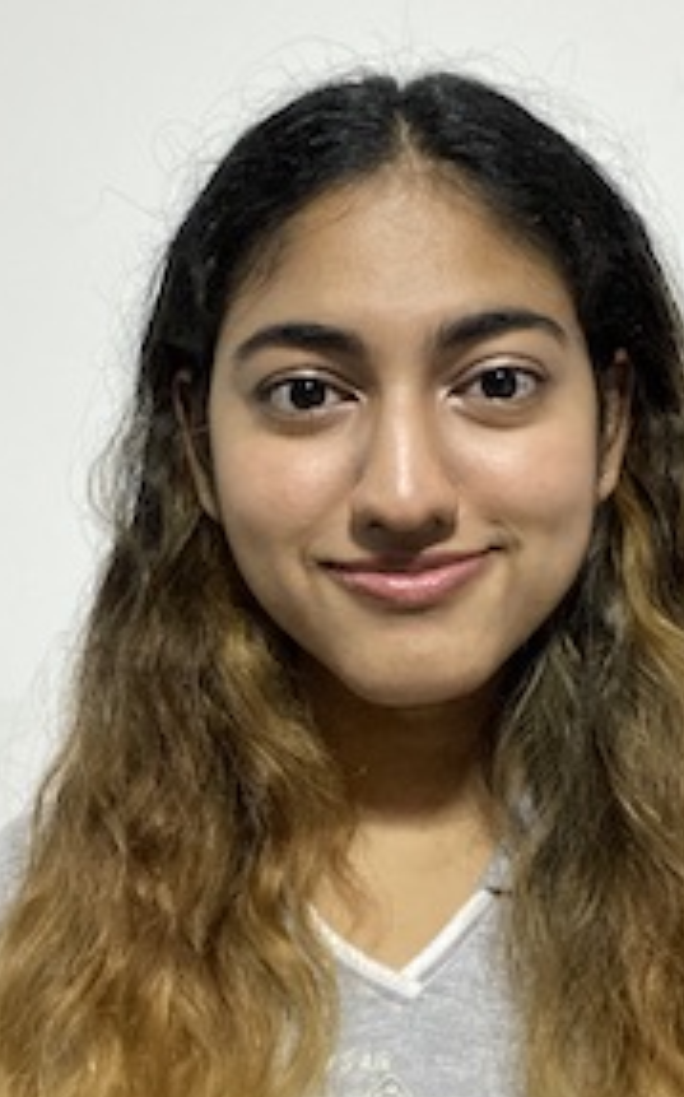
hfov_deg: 33.4
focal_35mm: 38
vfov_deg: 51.5
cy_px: 518
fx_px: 1135
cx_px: 407
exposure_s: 1/27
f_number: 2.2
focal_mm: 2.71
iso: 800
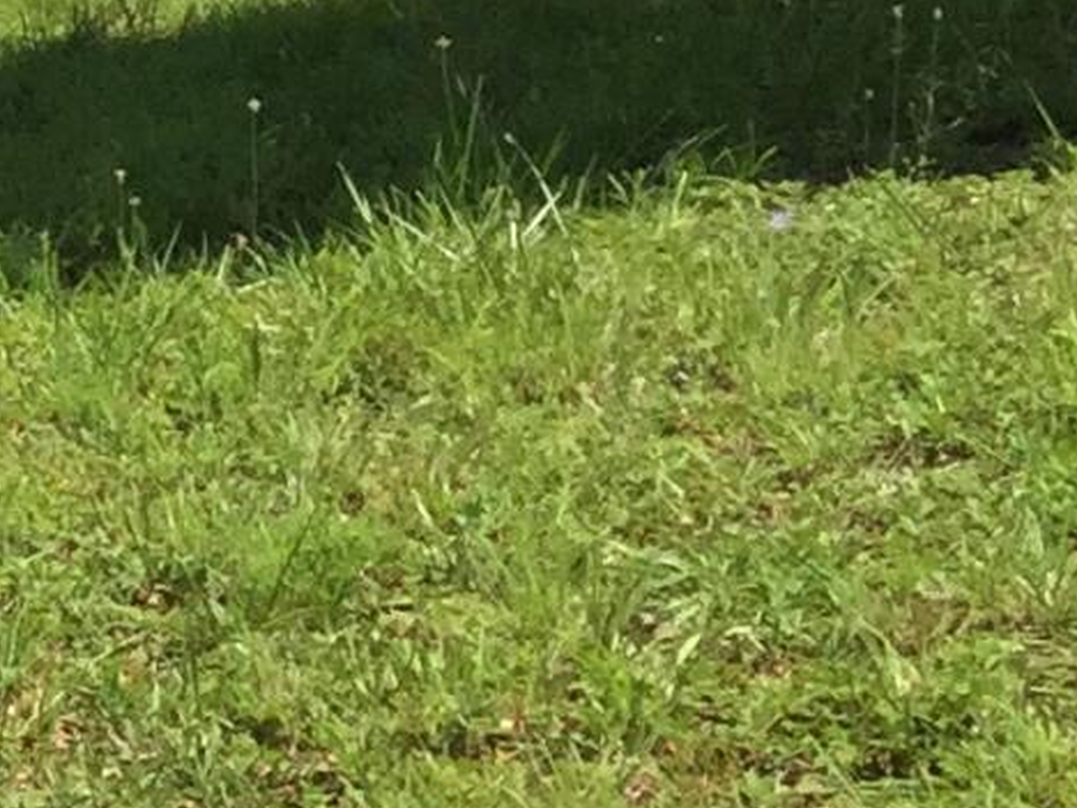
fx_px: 5787
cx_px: -2329
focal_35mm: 186
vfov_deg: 8.0
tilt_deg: -3.7
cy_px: 430
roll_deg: -5.0
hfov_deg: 8.6
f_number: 2.2
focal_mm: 4.15
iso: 32
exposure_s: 1/1721
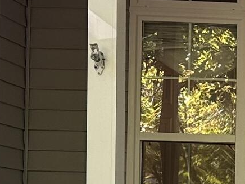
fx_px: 1168
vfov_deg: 8.9
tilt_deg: +0.5
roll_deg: -0.8
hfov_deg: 10.6
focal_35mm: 165
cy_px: 228
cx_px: 547
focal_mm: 6.86
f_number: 1.78
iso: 125
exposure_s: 1/121
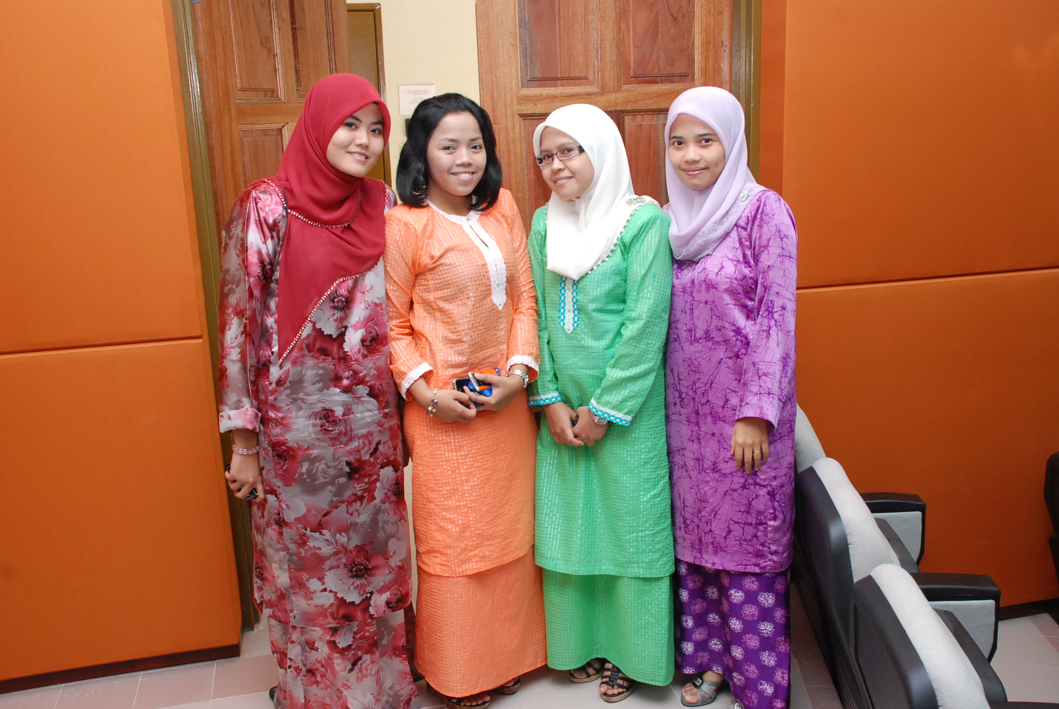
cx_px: 530
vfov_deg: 40.1
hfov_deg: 57.2
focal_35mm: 33
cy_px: 354
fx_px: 972
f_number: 7.1
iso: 1000
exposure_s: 1/60
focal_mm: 22
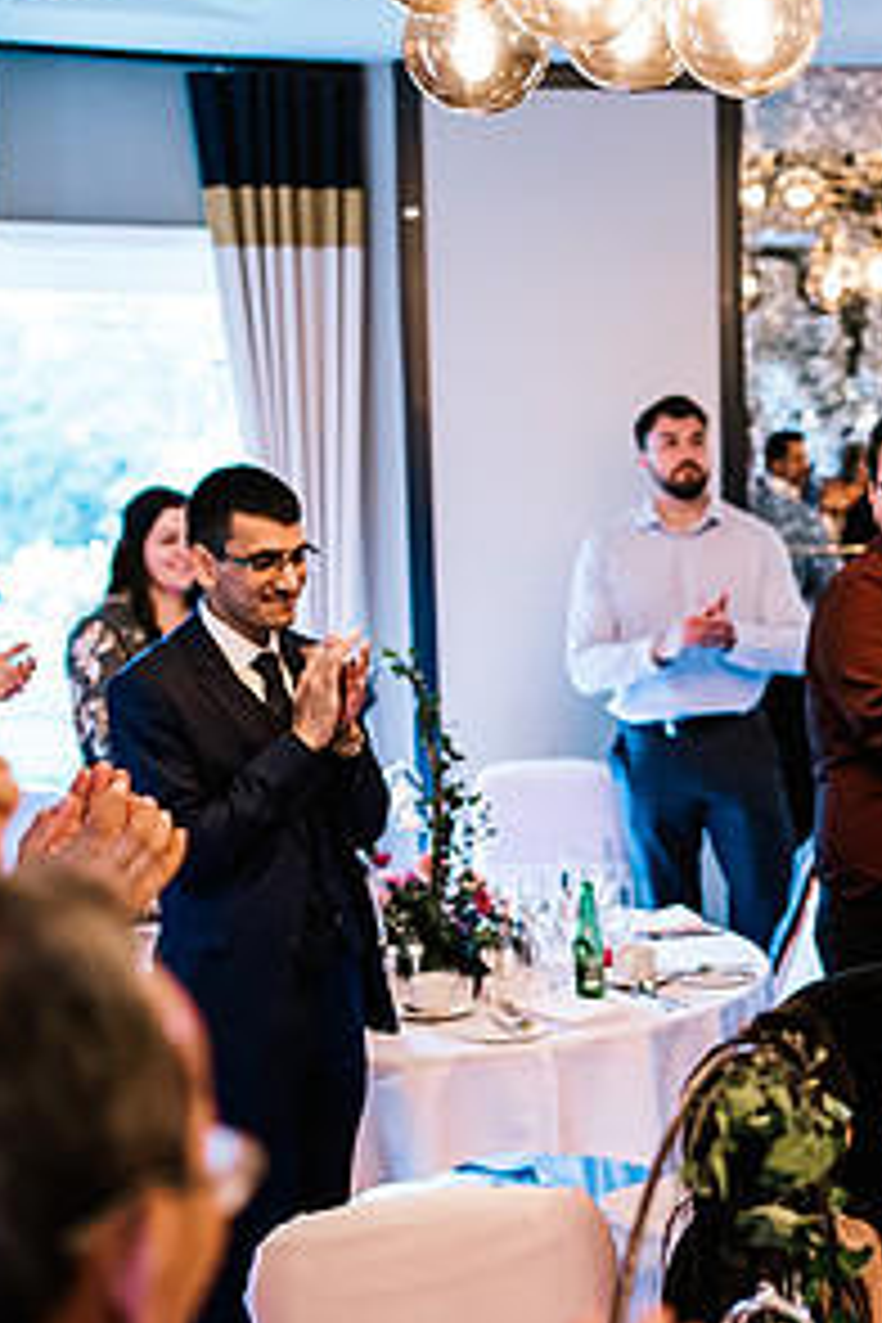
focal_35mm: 70
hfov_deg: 18.7
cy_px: 835
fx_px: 2572
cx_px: 963
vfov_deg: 28.7
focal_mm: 35
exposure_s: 1/500
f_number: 2
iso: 3200
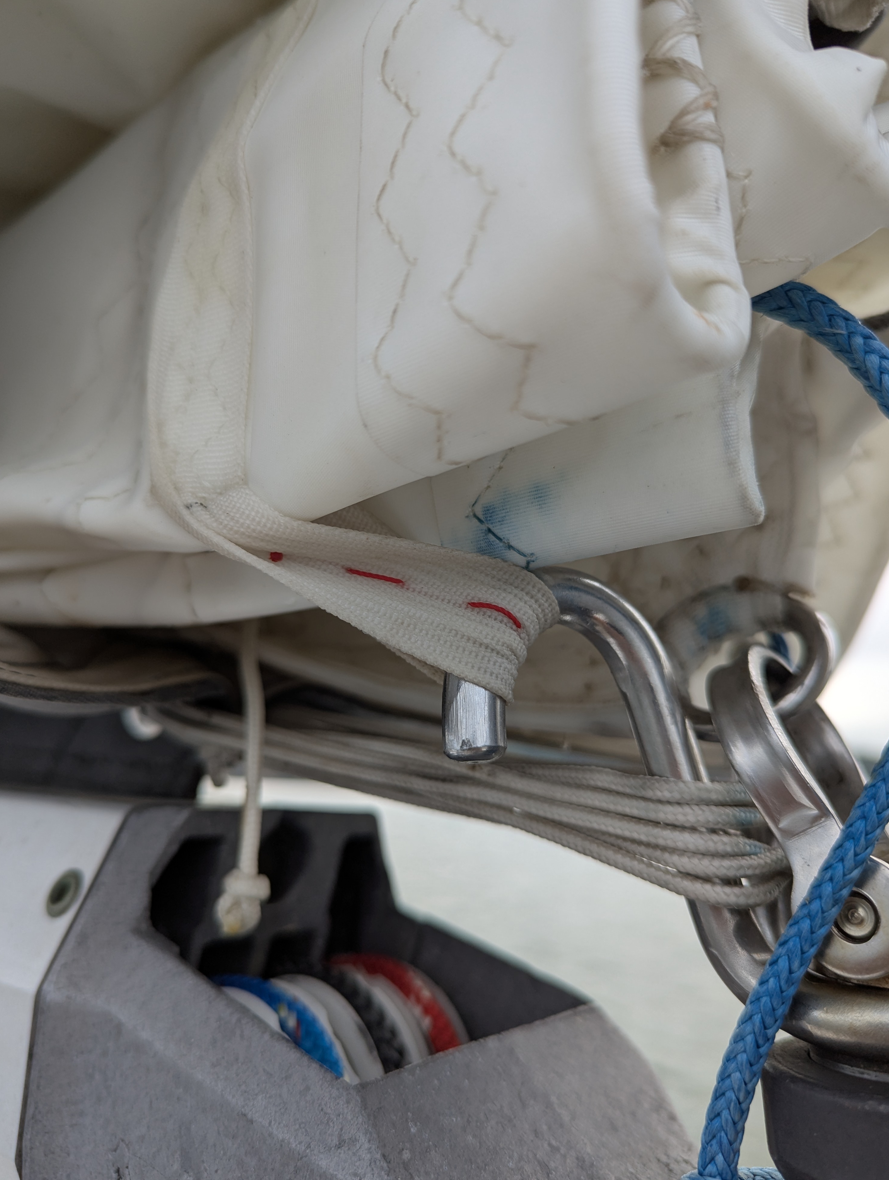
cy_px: 574
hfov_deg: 55.0
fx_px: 854
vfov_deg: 69.3
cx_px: 456
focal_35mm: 25
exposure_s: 1/552
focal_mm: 6.81
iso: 38
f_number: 1.85
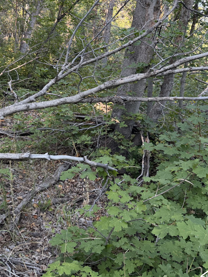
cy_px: 87
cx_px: 70
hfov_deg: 39.2
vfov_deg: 50.2
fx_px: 288
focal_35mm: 36
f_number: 1.78
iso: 160
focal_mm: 6.76
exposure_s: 1/227
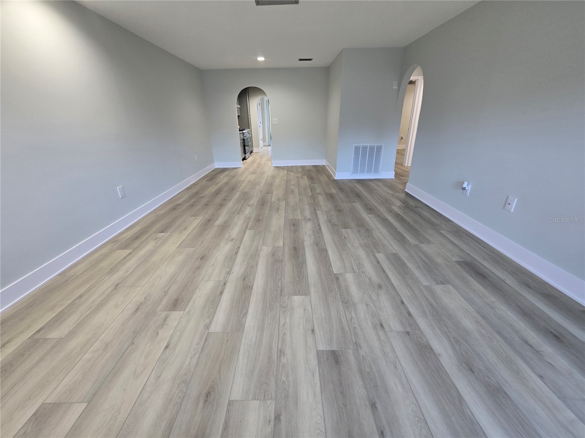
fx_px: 220
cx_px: 292
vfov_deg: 89.9
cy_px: 219
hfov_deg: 106.2
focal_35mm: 13
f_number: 2.2
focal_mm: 2.2
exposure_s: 1/60
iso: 160
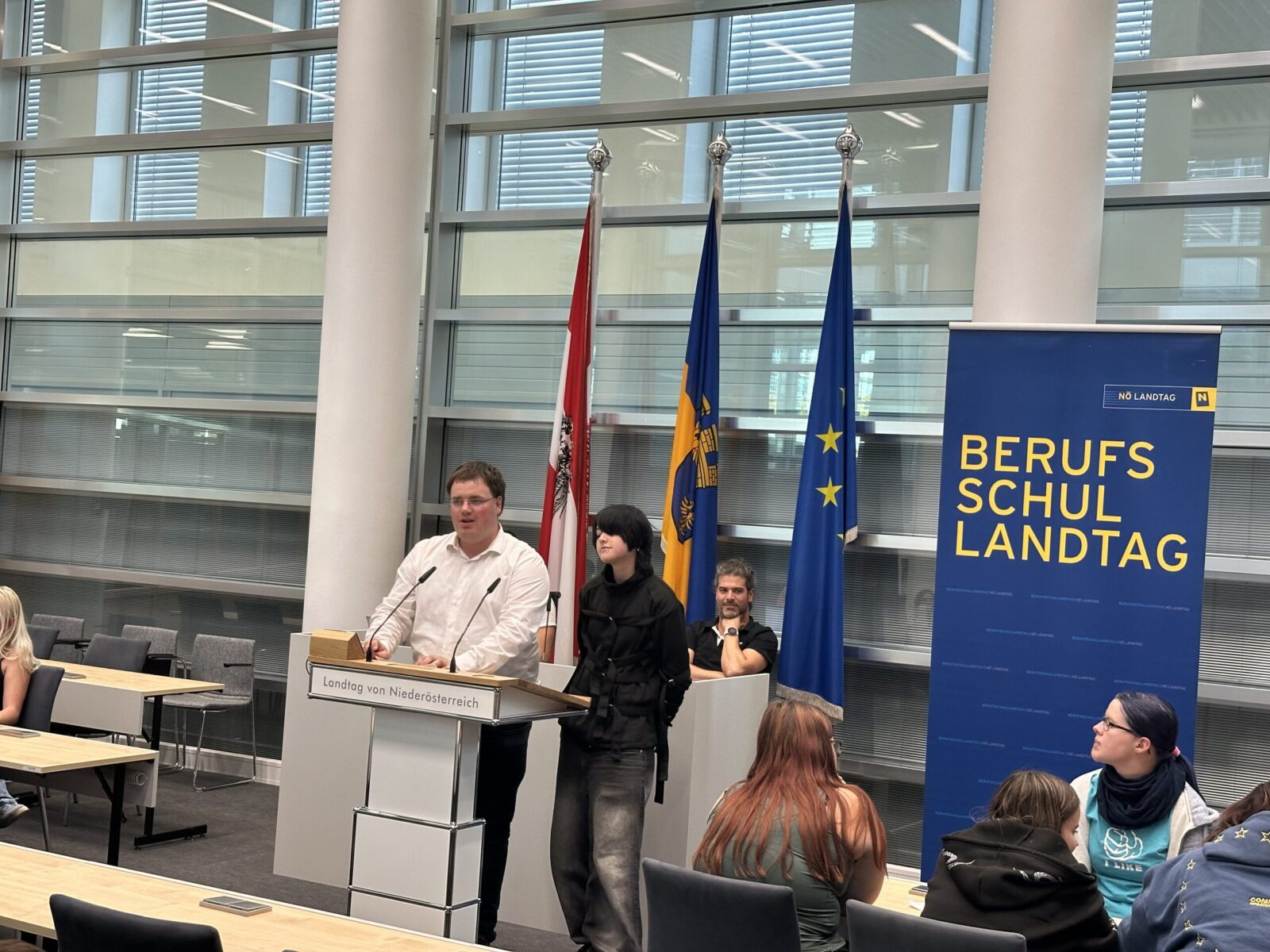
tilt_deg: +0.6
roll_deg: -4.0
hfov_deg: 39.7
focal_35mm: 48
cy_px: 476
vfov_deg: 30.3
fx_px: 1761
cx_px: 635
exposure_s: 1/60
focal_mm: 6.86
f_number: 1.78
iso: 125
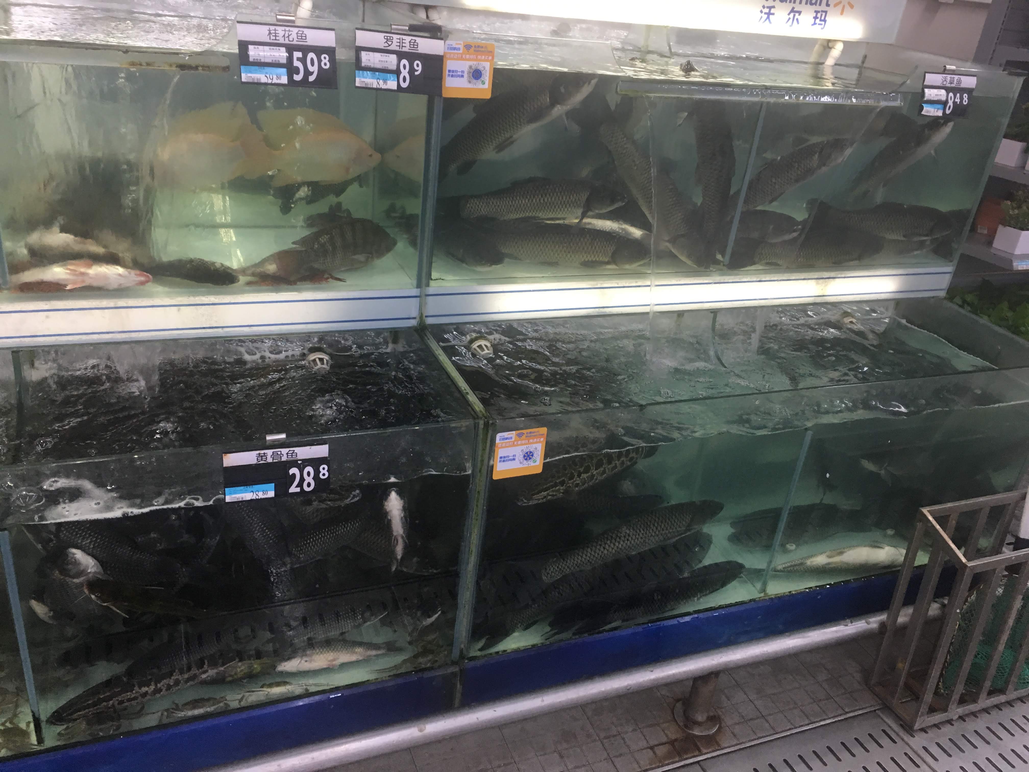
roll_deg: -2.8
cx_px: 514
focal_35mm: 29
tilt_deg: -25.3
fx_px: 862
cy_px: 386
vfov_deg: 48.2
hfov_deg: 61.7
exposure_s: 1/33
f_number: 2.2
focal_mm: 4.15
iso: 64
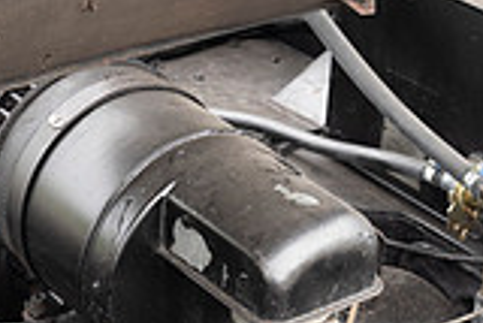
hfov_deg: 23.2
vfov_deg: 15.5
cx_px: 326
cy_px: 312
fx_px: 1168
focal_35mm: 87
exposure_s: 1/40
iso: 200
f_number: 5.6
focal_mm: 24
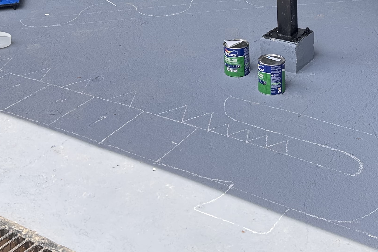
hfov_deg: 32.4
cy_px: -37
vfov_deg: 20.7
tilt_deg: -15.8
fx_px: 651
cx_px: 210
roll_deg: +2.2
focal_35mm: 62
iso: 80
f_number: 1.78
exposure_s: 1/611
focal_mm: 6.86
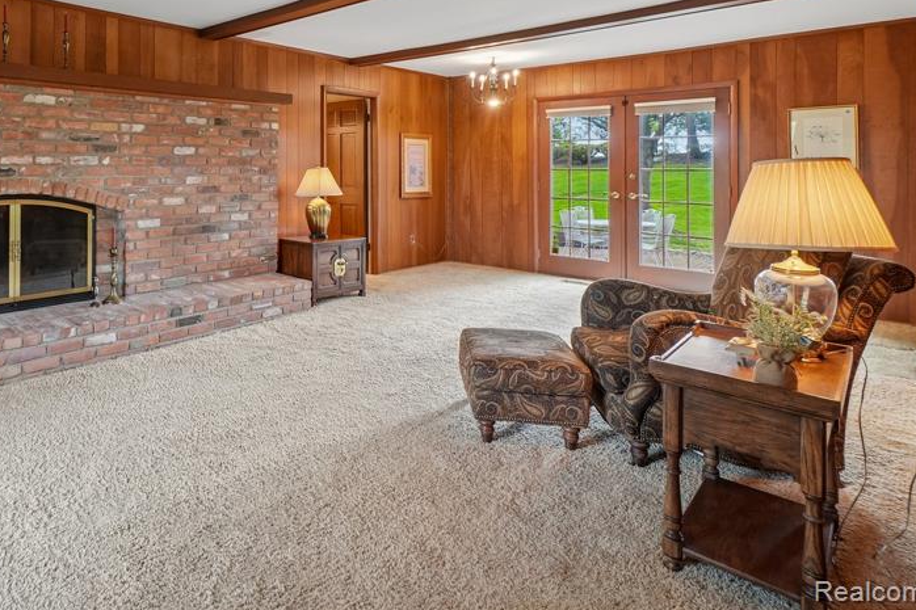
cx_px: 276
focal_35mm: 22
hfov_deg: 75.1
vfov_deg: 54.9
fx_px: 560
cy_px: 165
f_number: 8
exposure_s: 1/8
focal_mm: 10
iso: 400
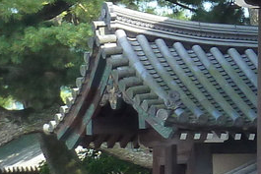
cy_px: 7
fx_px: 2865
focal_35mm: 395
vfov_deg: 3.5
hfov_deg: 5.1
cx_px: 594
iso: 125
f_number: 4
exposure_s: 1/100
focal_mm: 10.3
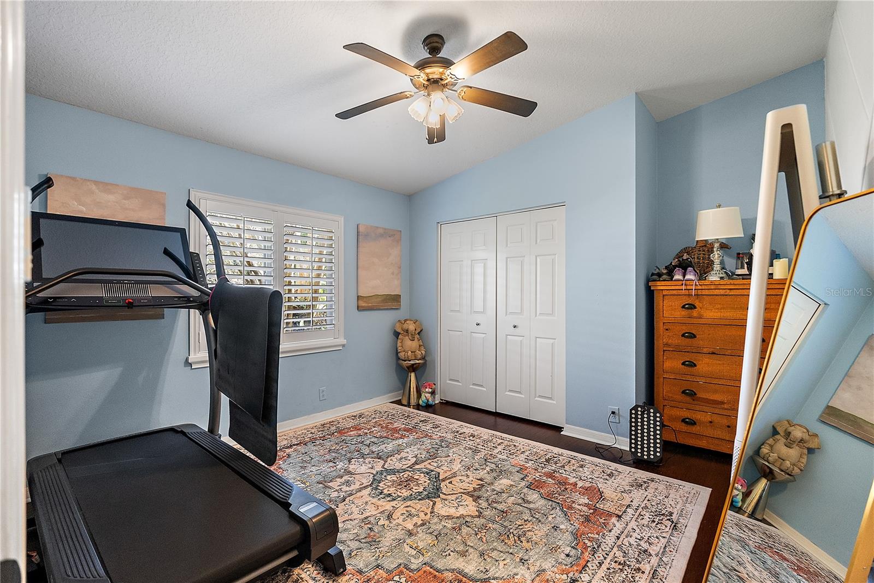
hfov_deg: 95.0
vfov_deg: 72.1
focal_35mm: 16
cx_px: 437
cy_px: 292
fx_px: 401
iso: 1600
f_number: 4
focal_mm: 16.5
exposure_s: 1/40
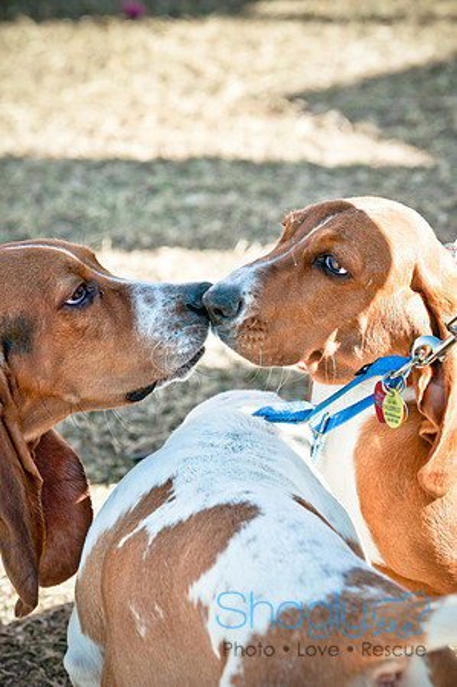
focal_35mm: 180
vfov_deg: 11.4
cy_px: 344
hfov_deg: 7.6
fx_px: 3435
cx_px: 228
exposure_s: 1/1000
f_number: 5.6
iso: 400
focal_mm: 120
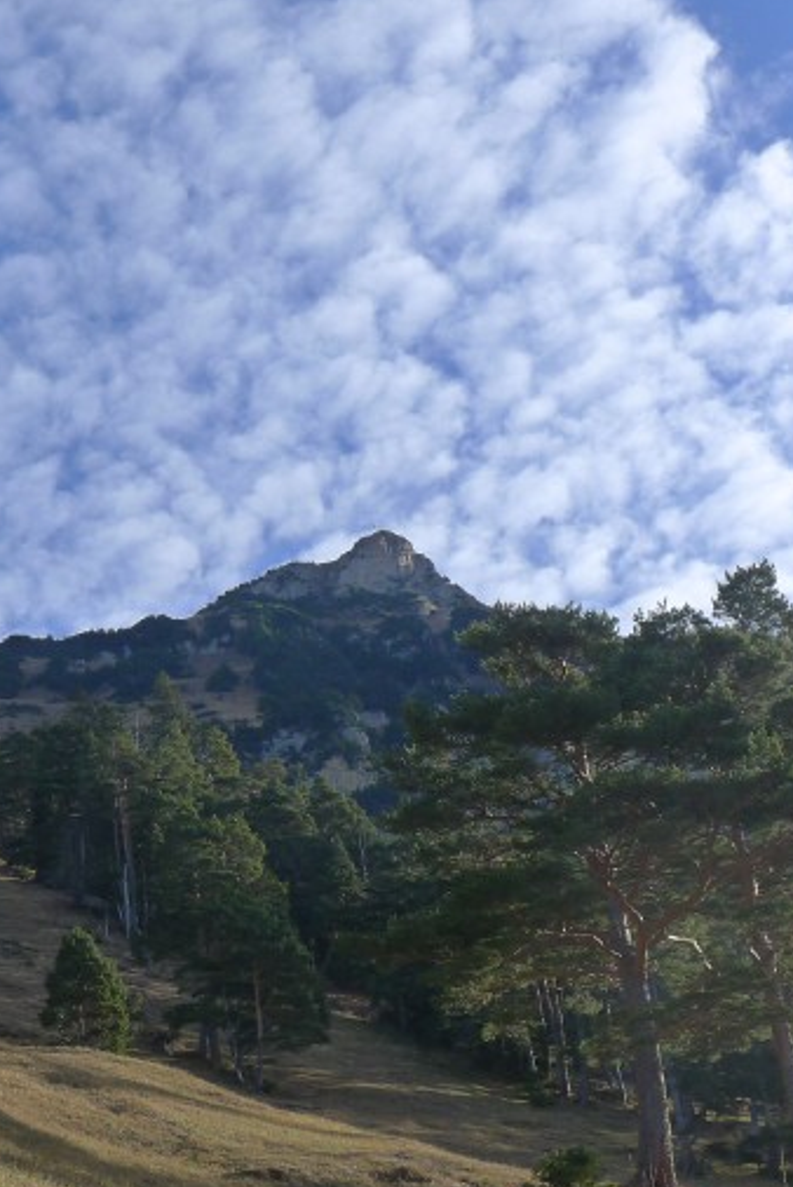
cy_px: 657
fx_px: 2607
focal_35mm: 79
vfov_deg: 25.6
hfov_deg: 17.2
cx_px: 251
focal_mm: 10.7
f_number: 4
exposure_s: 1/640
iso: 125
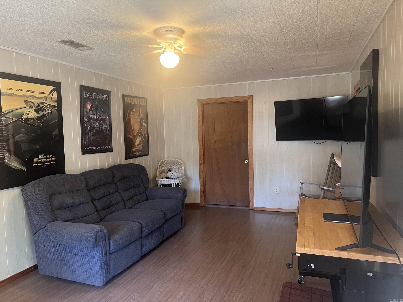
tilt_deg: -3.8
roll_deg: +1.3
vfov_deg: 53.1
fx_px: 303
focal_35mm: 26
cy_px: 151
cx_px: 202
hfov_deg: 67.3
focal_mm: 5.7
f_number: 1.5
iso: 160
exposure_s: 1/60
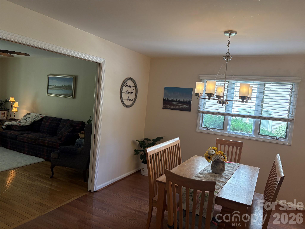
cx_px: 152
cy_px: 114
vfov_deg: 53.1
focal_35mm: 26
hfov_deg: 67.3
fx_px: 229
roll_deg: -5.2
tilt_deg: -2.7
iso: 160
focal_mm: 5.96
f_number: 1.6
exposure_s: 1/120
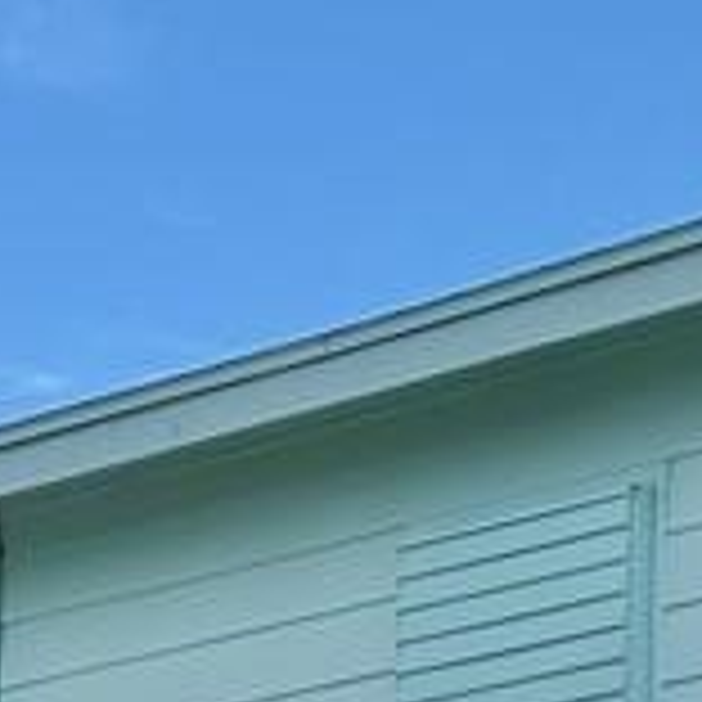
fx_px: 6929
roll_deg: -0.2
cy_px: 1508
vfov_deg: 5.6
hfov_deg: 5.7
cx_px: 1116
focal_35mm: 302
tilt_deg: +3.9
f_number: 1.6
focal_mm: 5.96
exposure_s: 1/3311
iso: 32
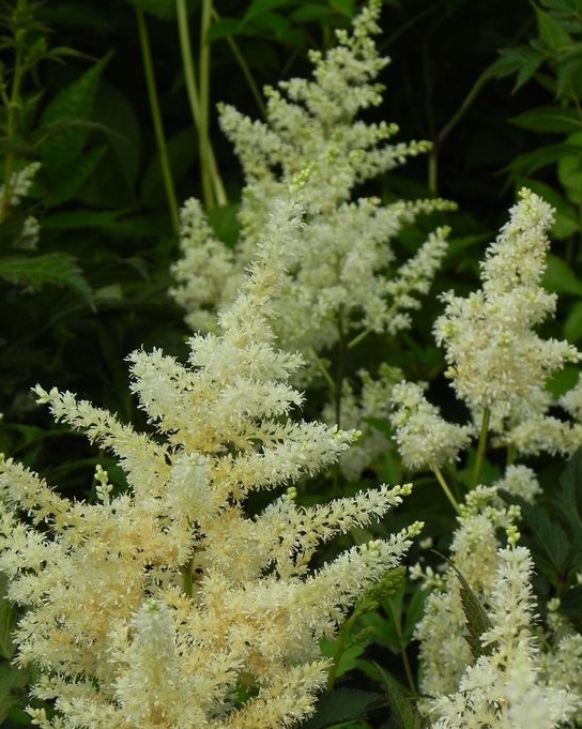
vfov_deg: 13.0
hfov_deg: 10.4
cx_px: 277
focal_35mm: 148
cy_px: 413
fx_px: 3189
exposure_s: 1/640
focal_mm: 23
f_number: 5.6
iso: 160
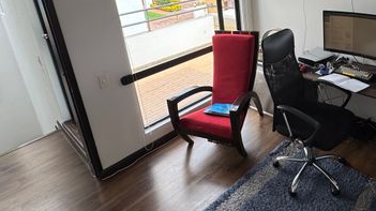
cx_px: 253
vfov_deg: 38.9
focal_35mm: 29
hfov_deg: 64.2
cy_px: 48
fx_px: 289
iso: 40
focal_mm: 2.22
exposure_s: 1/287
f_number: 2.2
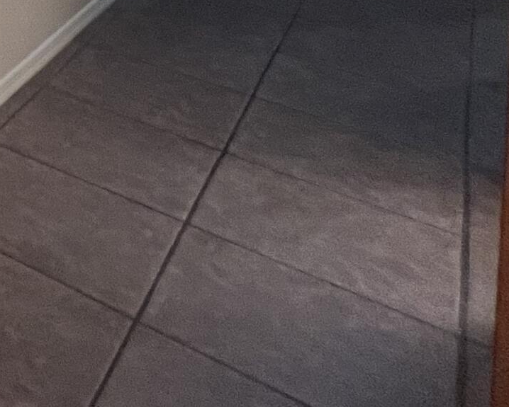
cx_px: -466
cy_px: -323
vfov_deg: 20.4
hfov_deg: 20.4
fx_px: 799
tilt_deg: -2.8
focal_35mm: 53
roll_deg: -1.1
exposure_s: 1/60
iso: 160
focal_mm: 1.57
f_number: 1.8
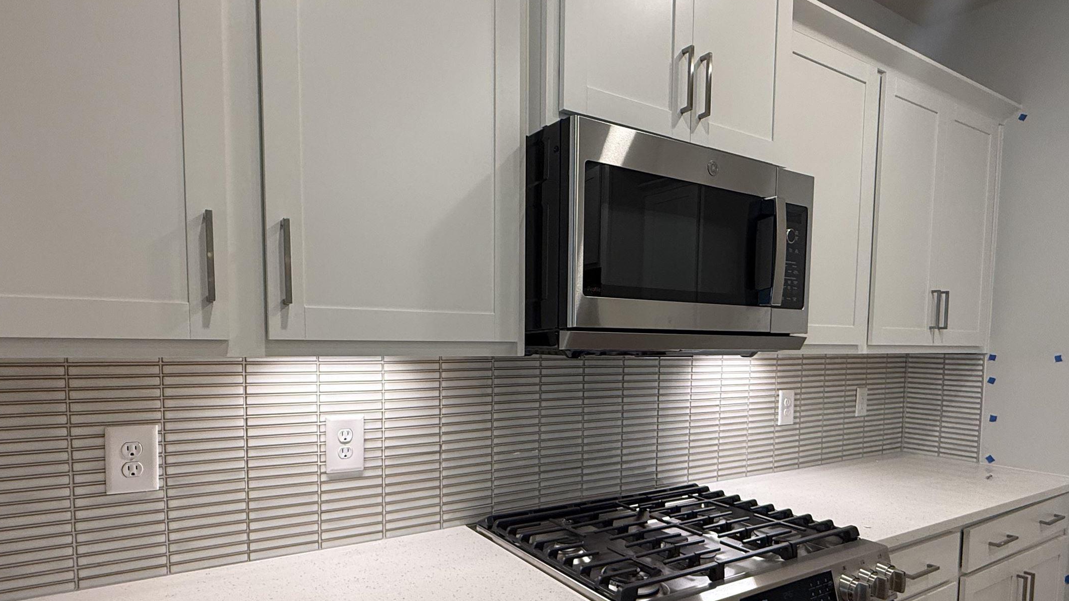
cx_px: 548
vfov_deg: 50.8
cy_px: 388
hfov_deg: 81.2
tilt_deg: -5.3
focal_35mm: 22
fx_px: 624
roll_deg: -0.8
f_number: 2.2
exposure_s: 1/120
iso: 160
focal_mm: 2.22
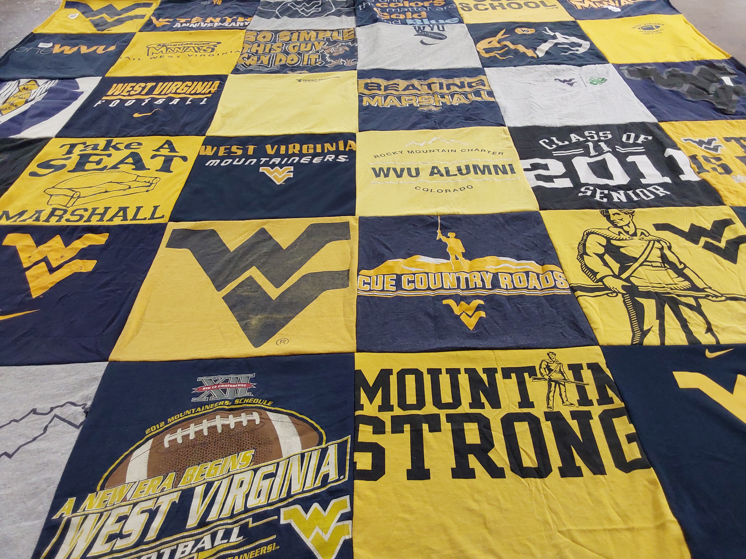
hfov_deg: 63.4
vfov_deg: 49.7
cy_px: 280
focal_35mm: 28
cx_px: 373
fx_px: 603
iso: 125
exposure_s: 1/60
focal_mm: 2.91
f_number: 1.9
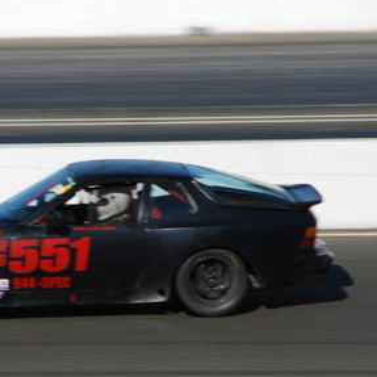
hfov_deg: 3.1
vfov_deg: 3.1
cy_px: 254
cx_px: 20
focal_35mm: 569
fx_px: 7011
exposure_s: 1/250
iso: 100
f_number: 10
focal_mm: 200
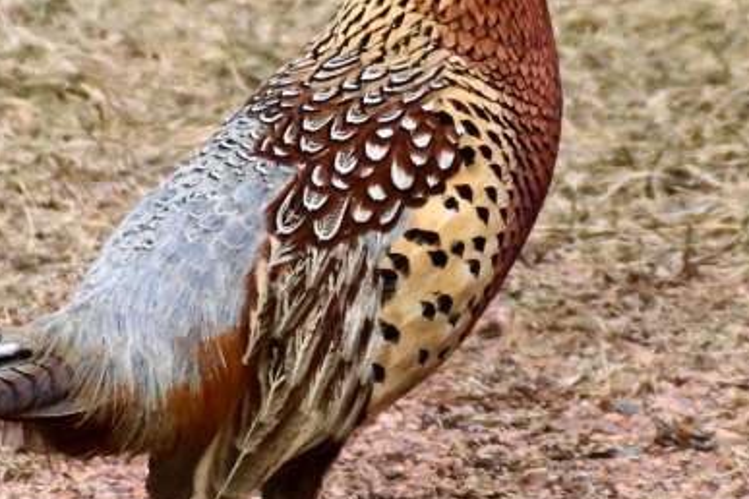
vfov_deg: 1.4
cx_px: 306
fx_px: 20159
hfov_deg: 2.1
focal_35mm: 969
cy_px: 207
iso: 1250
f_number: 6.3
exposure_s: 1/400
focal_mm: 250
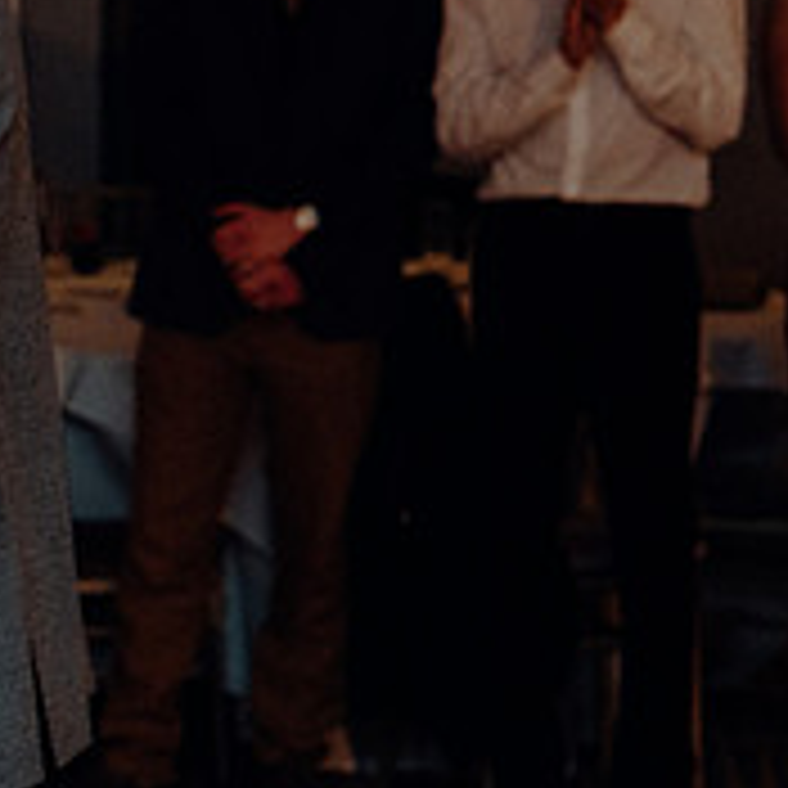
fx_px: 5074
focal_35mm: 197
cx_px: -243
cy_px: 331
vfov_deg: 8.9
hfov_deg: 8.7
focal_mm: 70
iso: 2500
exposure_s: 1/200
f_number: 3.5
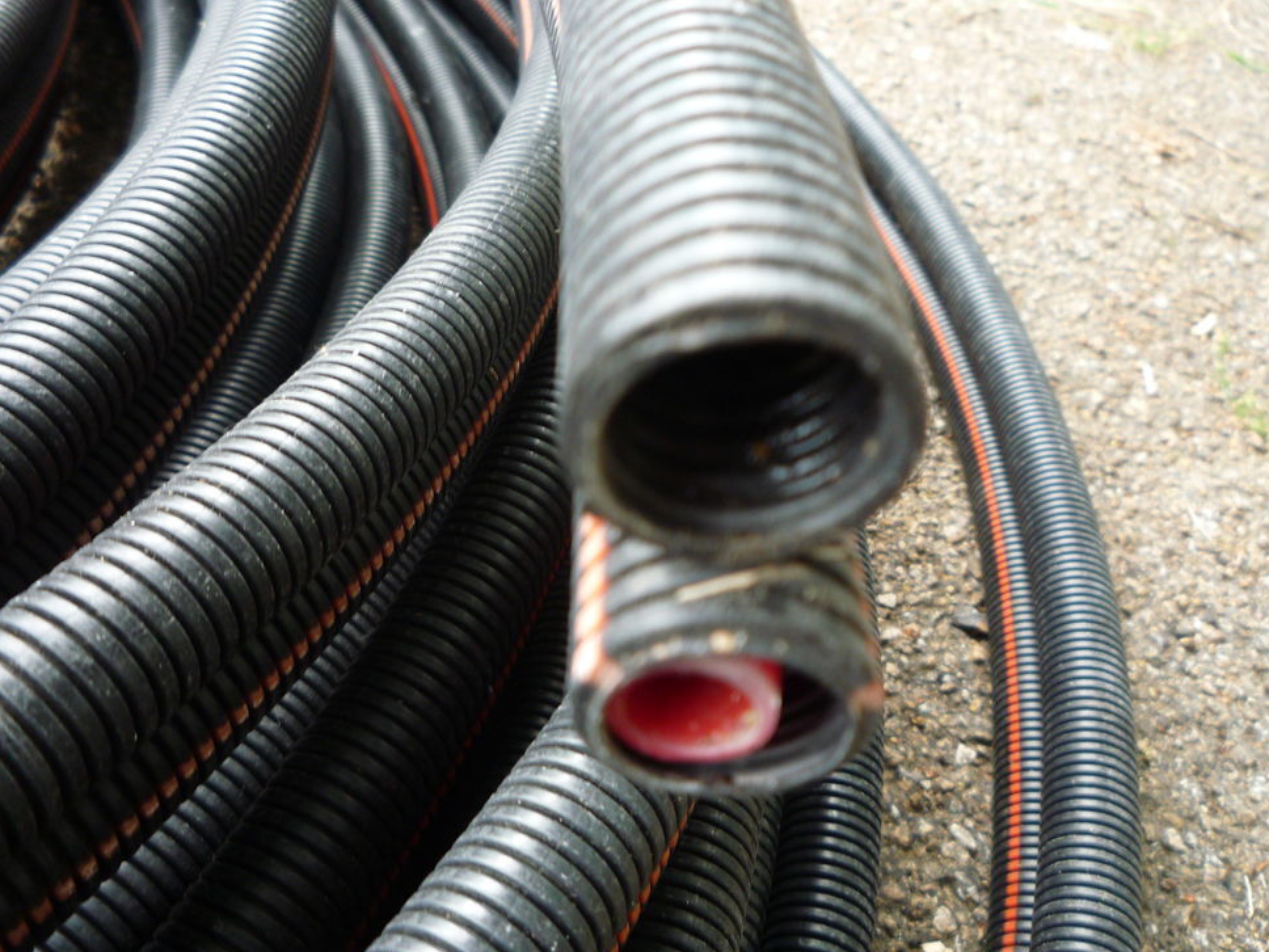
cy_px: 485
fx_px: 1136
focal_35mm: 31
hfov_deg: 58.4
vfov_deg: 45.4
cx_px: 638
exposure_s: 1/30
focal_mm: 5.2
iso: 200
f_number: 3.3
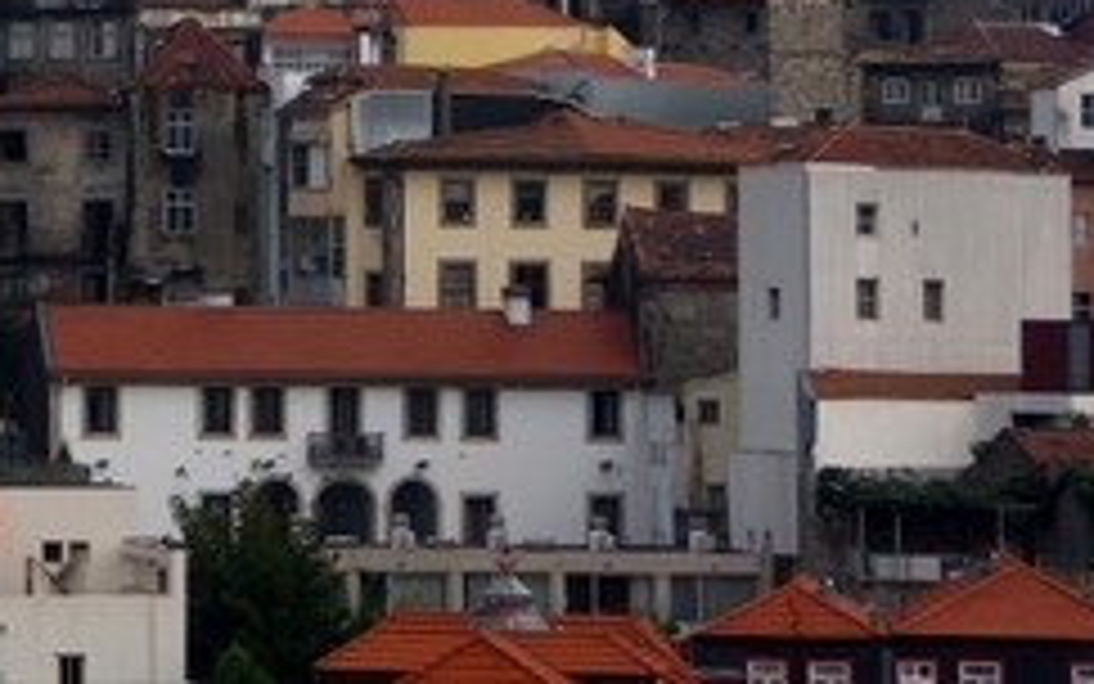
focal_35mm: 239
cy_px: -151
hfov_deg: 8.7
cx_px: 108
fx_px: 7127
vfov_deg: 5.5
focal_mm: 19.4
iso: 100
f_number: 4.5
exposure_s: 1/200
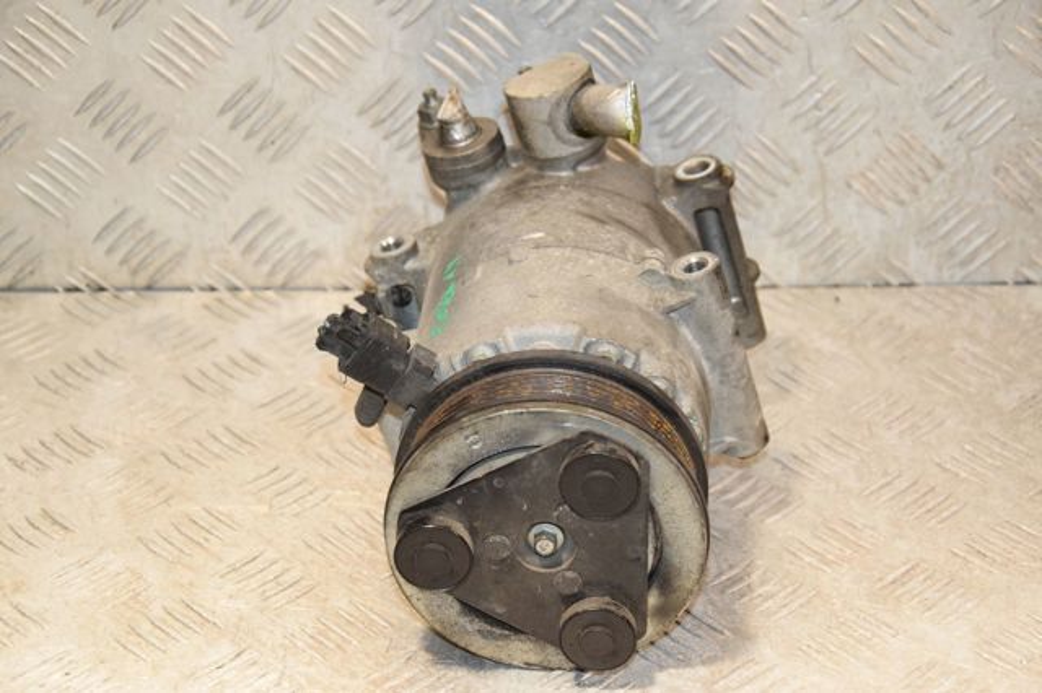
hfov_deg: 21.9
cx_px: 521
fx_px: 2690
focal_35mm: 93
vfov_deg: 14.7
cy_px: 346
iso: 1600
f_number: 6.3
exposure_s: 1/200
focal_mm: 62
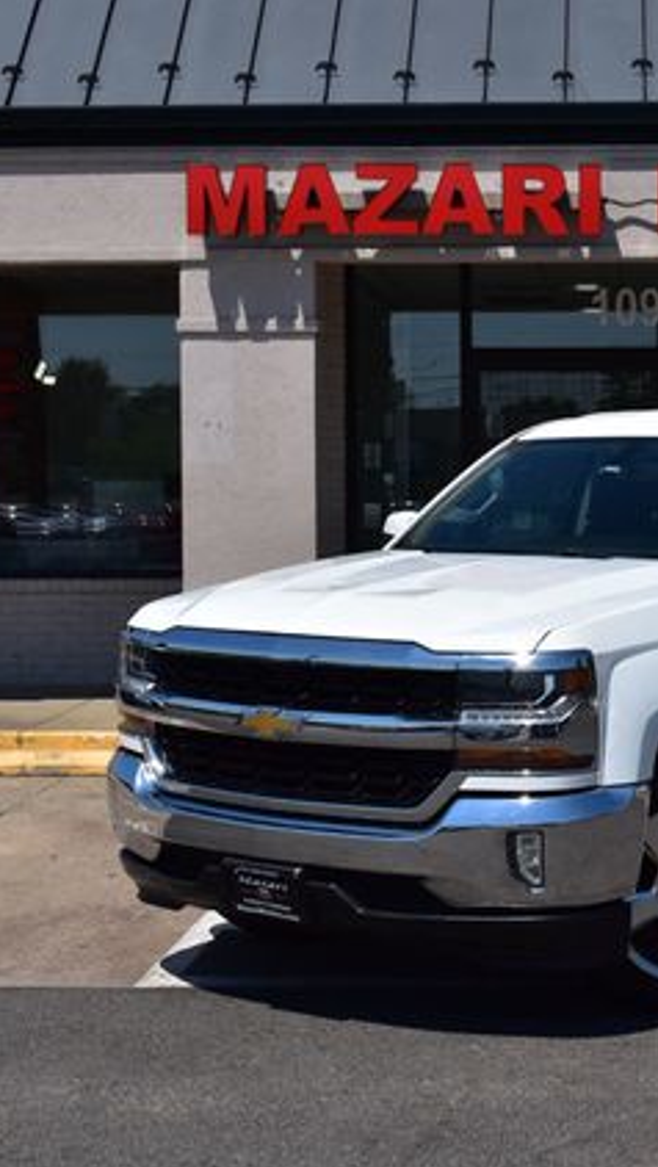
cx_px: 636
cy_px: 584
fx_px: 2284
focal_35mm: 74
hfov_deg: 16.1
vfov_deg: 28.7
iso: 200
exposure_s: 1/640
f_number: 11
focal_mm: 31
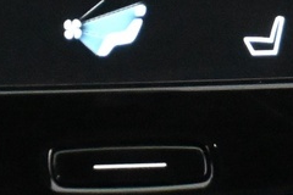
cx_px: 55
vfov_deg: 6.0
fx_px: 1772
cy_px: -317
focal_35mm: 218
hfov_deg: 9.4
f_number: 4
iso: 8000
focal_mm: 21.5
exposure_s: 1/60
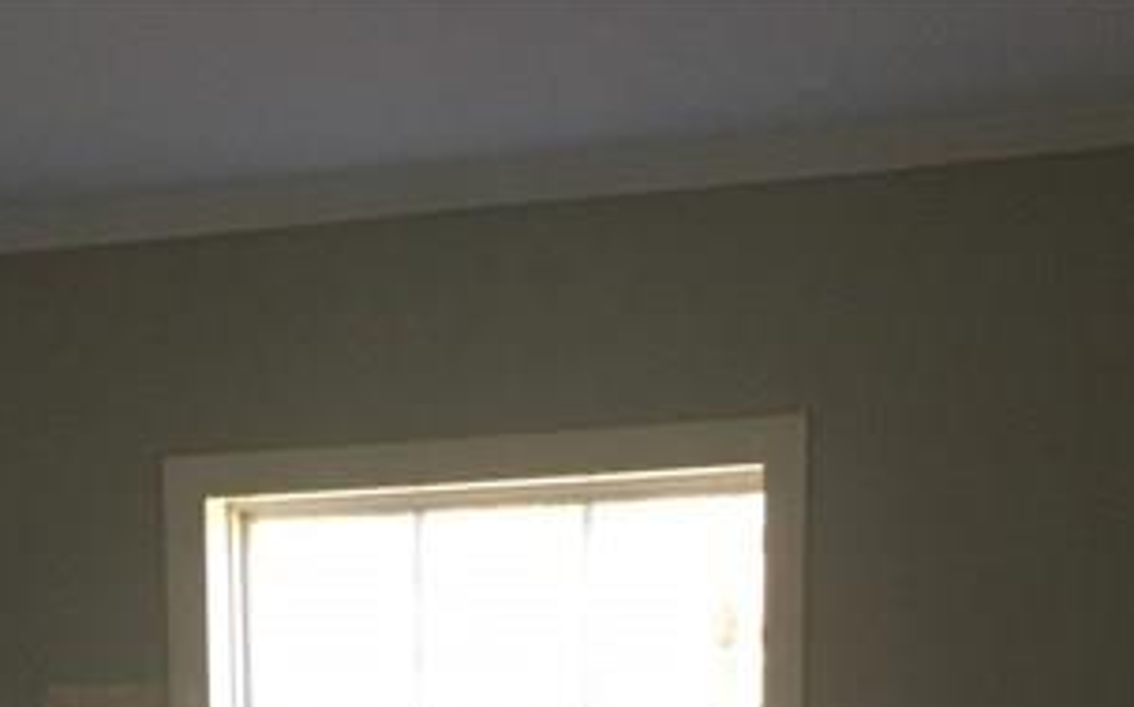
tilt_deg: -9.5
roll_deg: +1.2
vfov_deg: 11.3
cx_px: 228
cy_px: 1421
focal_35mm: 104
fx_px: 3212
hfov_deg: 19.8
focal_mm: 4.15
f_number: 2.2
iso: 125
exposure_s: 1/30
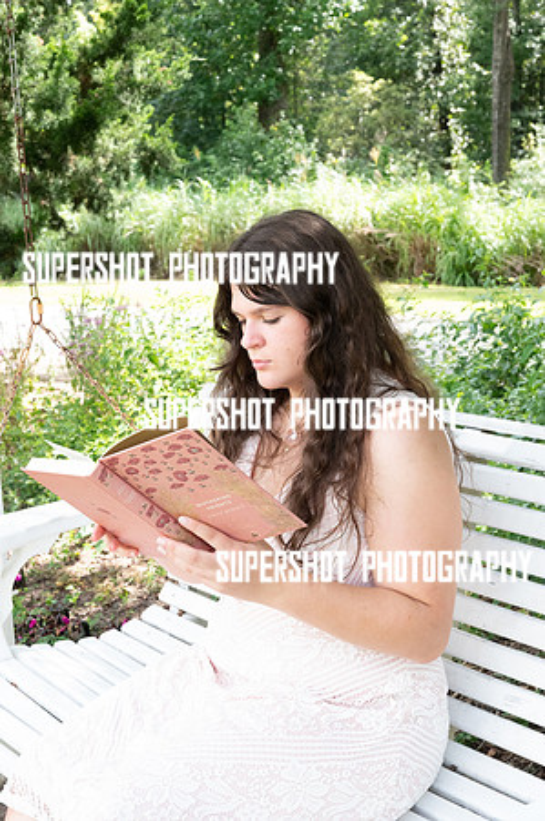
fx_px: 1206
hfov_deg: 25.5
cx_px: 272
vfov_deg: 37.6
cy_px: 410
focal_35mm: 53
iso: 5600
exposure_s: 1/640
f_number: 10
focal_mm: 53
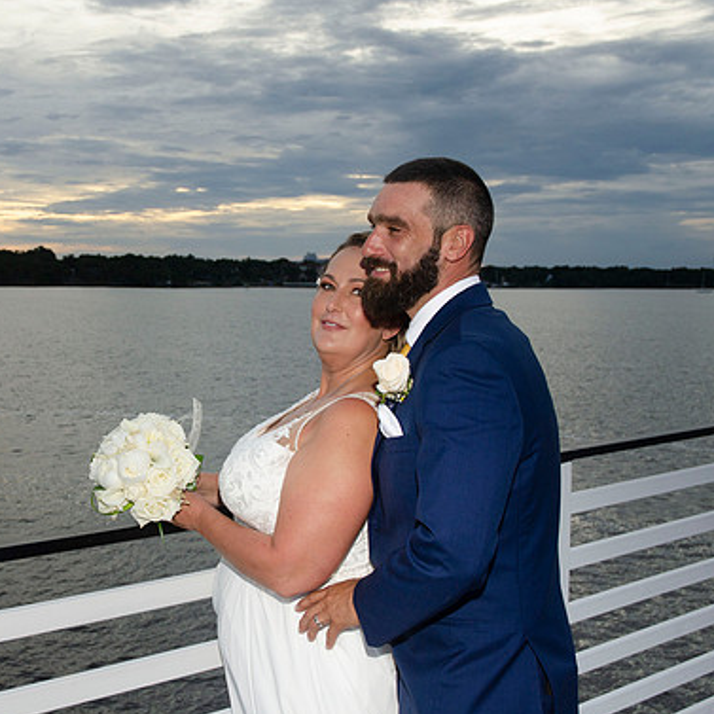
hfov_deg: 35.5
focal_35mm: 47
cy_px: 362
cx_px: 205
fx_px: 1097
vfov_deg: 36.1
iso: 200
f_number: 5.6
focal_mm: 24
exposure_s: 1/250
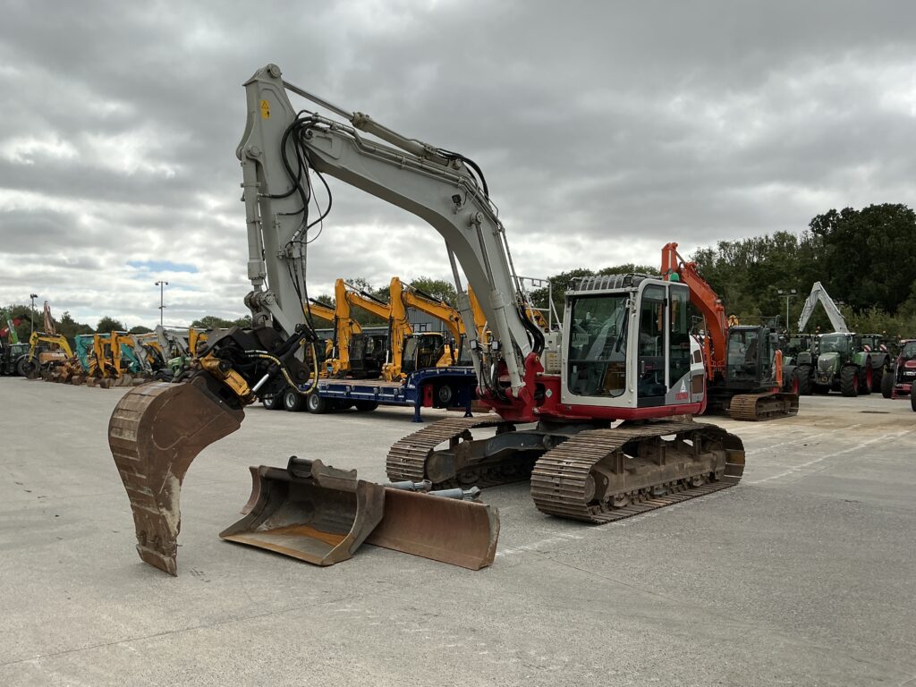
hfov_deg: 63.4
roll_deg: -1.3
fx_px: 741
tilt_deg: +3.4
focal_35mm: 28
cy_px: 344
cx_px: 458
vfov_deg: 49.7
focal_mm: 3
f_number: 1.8
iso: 25
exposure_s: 1/2227
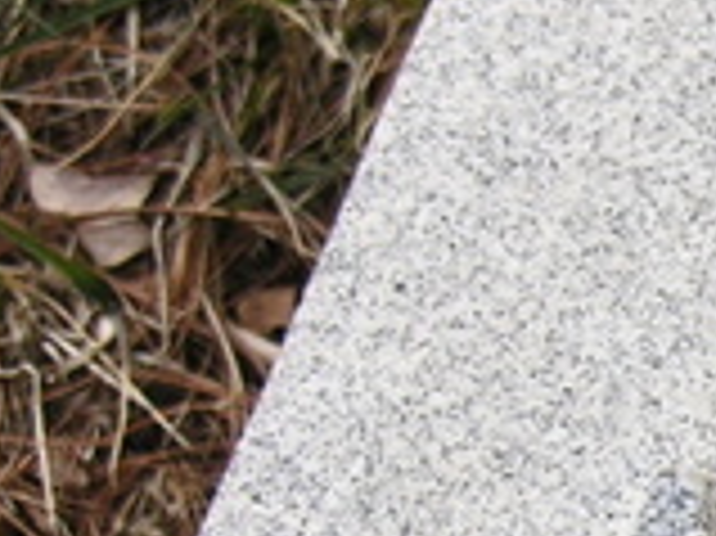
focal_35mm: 319
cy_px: 721
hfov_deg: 6.0
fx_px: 6593
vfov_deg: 4.6
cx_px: 1747
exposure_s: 1/220
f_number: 3.6
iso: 50
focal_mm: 16.4
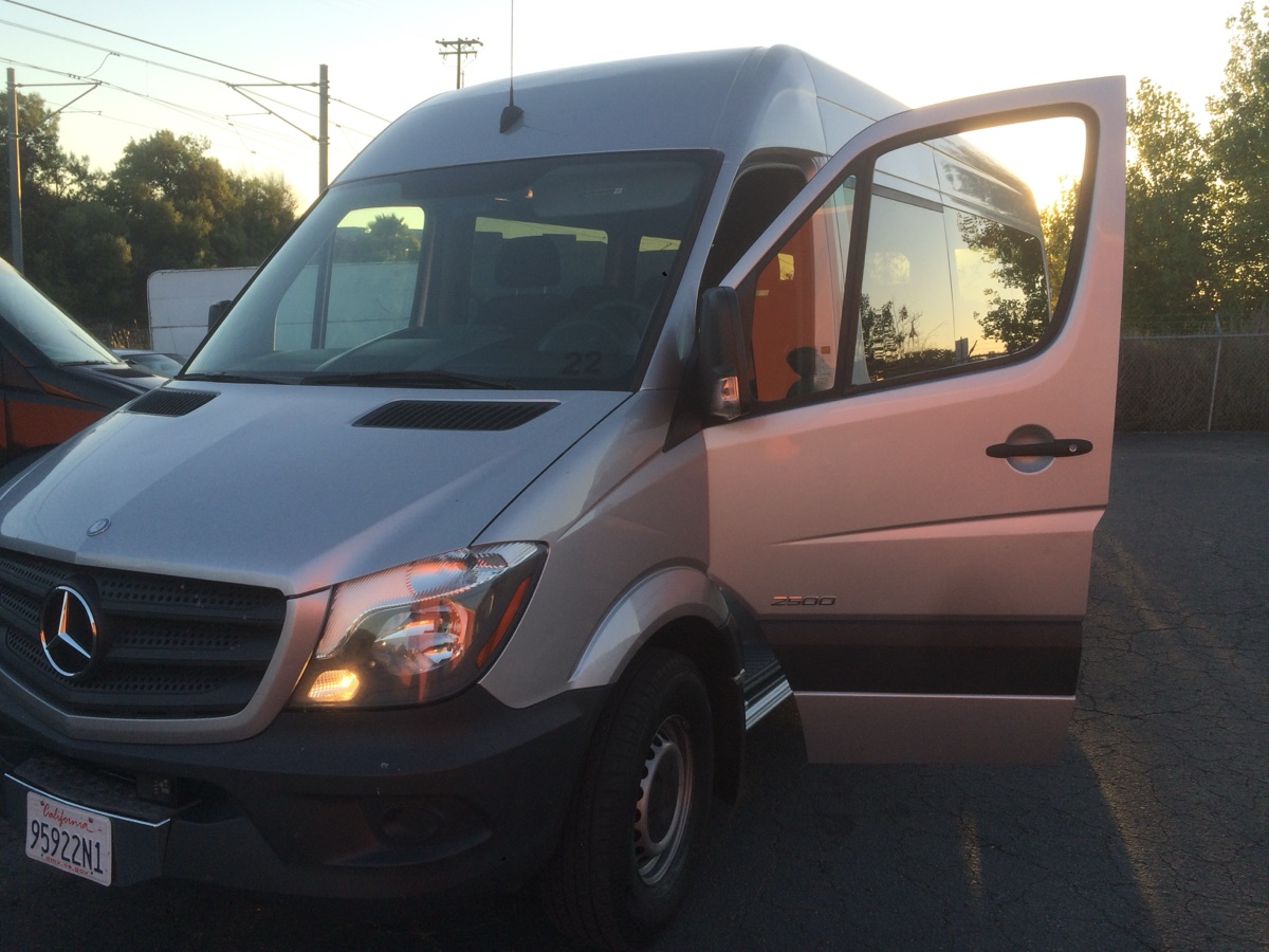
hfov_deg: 61.7
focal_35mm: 29
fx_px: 1063
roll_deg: -2.5
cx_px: 634
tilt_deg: -8.8
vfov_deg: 48.2
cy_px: 476
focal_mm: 4.15
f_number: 2.2
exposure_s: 1/366
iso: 32
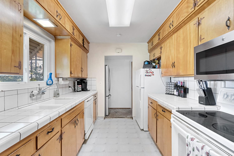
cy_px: 78
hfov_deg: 100.4
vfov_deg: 77.3
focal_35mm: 15
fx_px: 97
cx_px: 117
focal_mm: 10
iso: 320
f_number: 8
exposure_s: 1/6
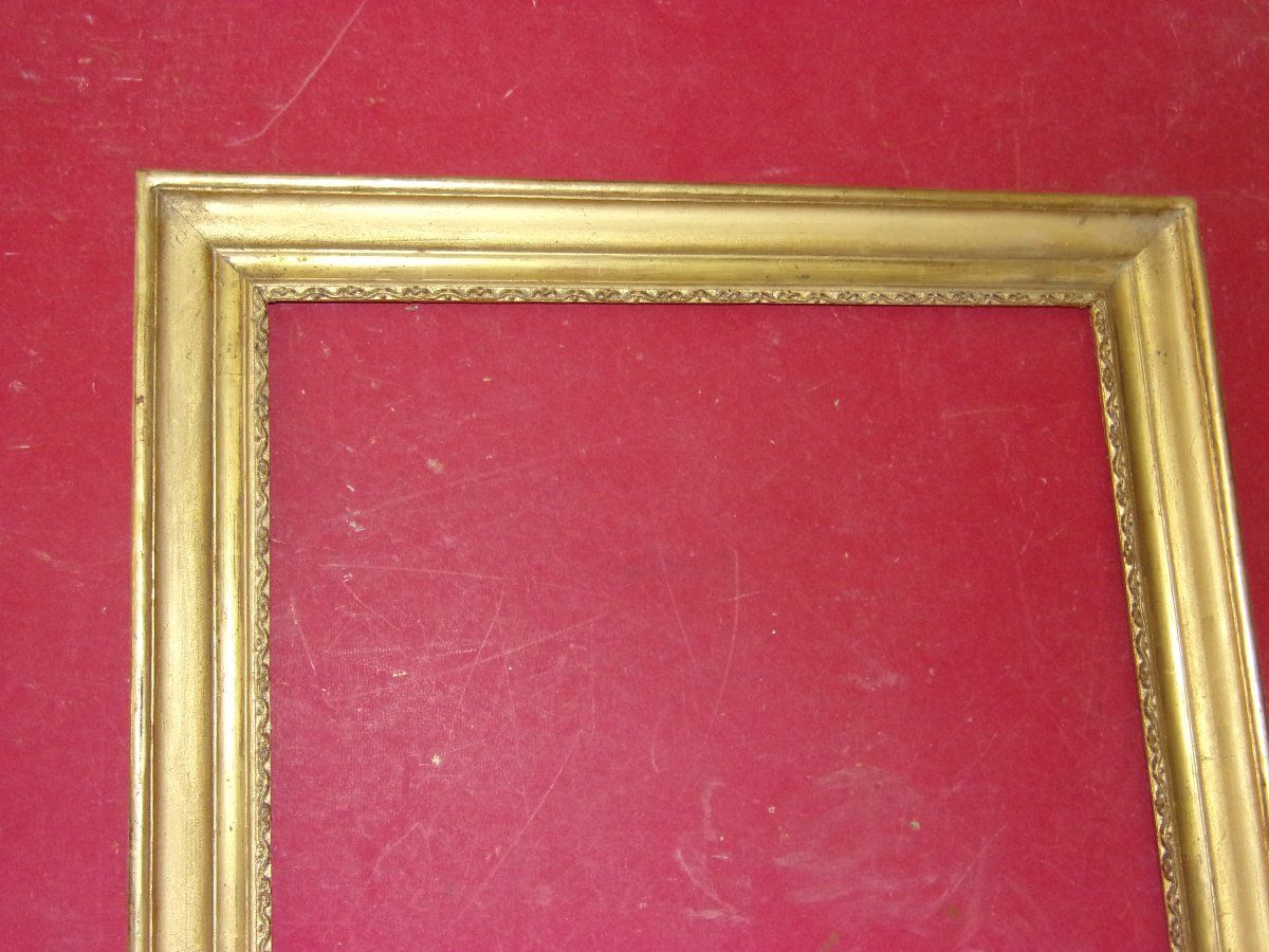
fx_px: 1320
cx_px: 634
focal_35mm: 36
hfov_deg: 51.4
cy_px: 476
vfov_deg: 39.7
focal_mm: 6.5
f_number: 3.9
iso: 200
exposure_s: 1/34
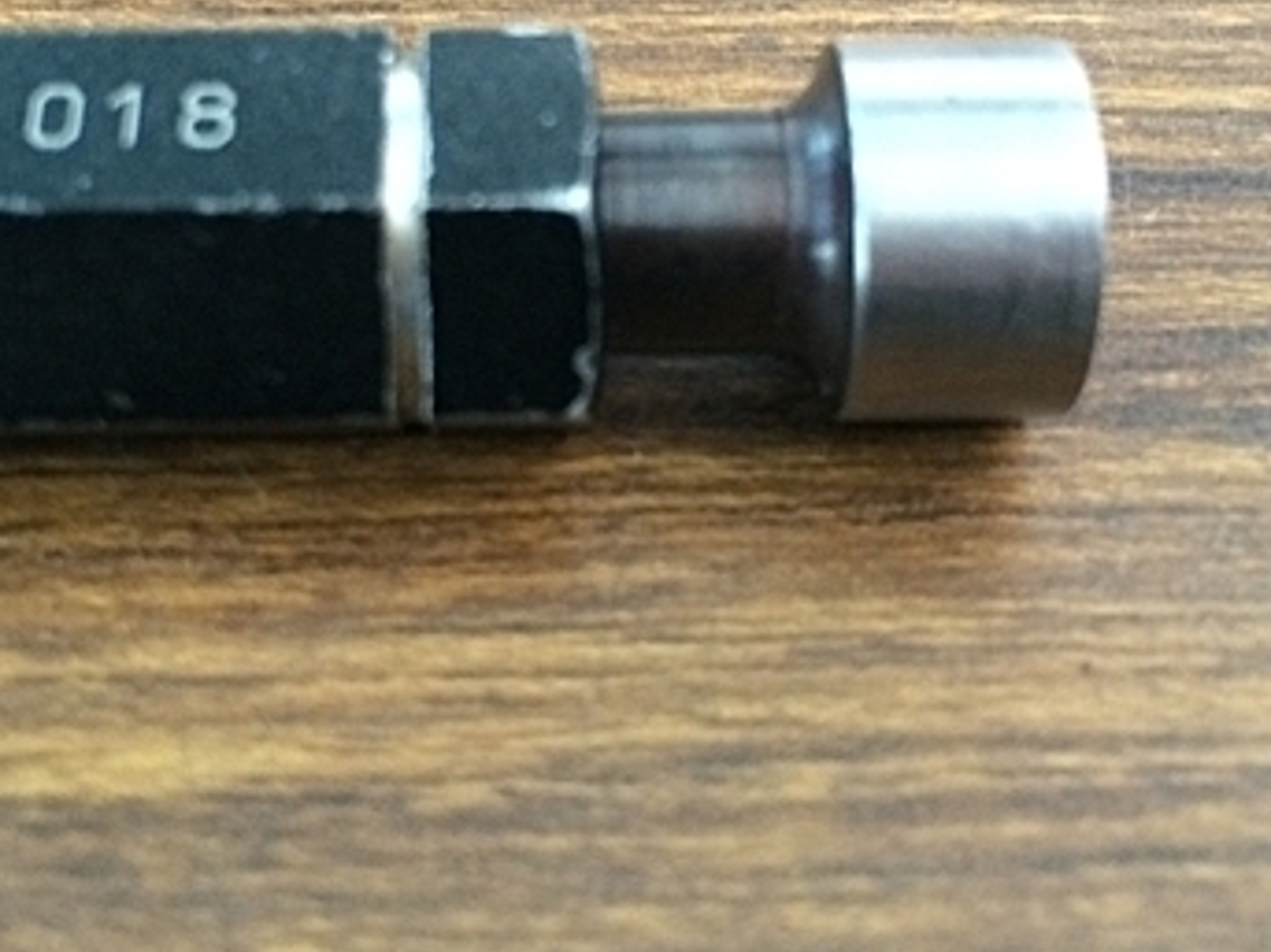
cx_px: 560
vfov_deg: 25.8
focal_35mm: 56
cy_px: 244
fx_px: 2055
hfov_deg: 34.3
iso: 160
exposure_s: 1/30
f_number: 2.2
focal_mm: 4.12
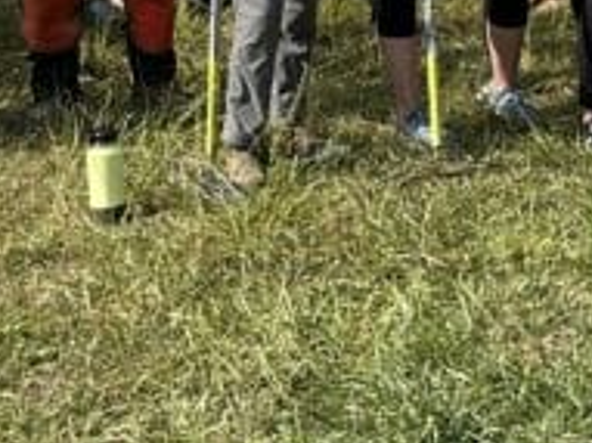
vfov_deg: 11.1
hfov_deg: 14.6
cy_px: -211
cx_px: 769
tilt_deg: -8.2
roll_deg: -0.3
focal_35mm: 129
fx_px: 2205
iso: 80
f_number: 1.78
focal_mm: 6.86
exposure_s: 1/3472
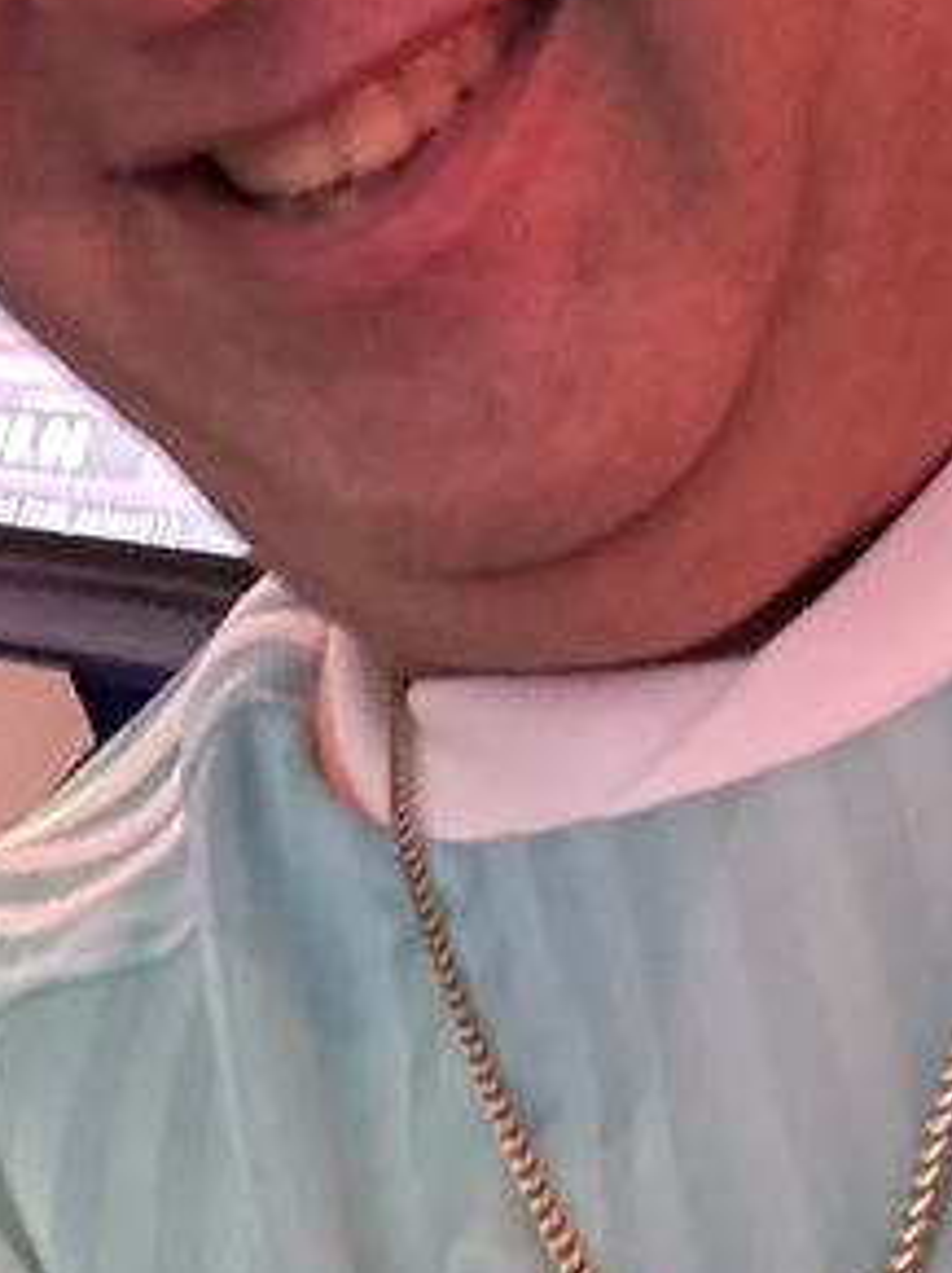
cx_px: -237
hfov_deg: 13.5
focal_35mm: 106
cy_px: 421
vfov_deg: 18.5
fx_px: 3893
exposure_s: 1/24
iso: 640
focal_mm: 2.69
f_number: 1.9
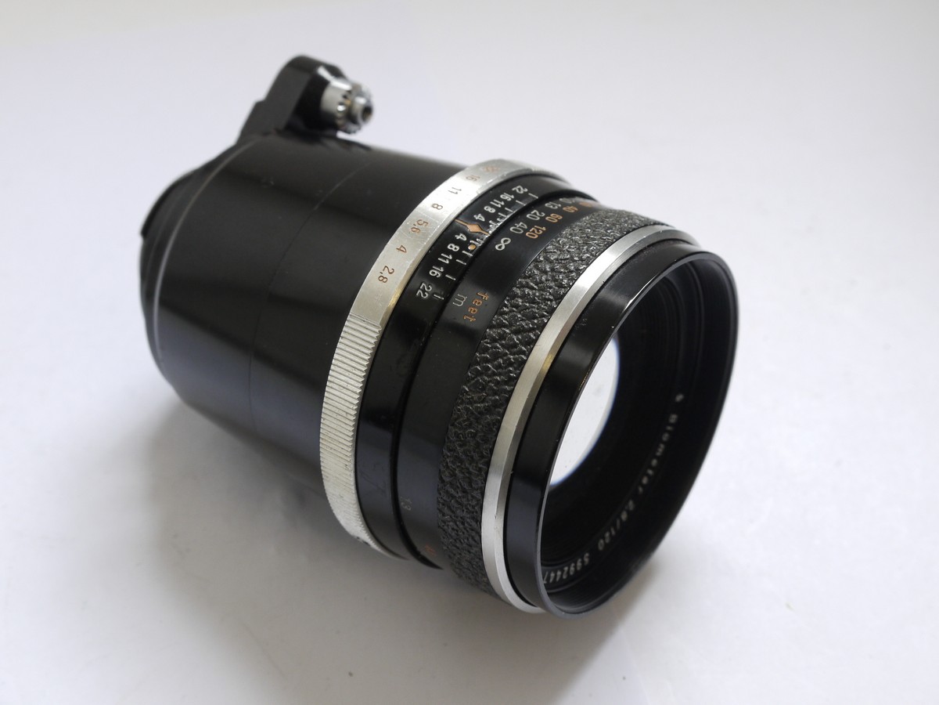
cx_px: 470
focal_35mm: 50
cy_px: 352
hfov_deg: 38.2
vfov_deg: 29.1
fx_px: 1356
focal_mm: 25
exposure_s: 1/20
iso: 400
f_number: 10
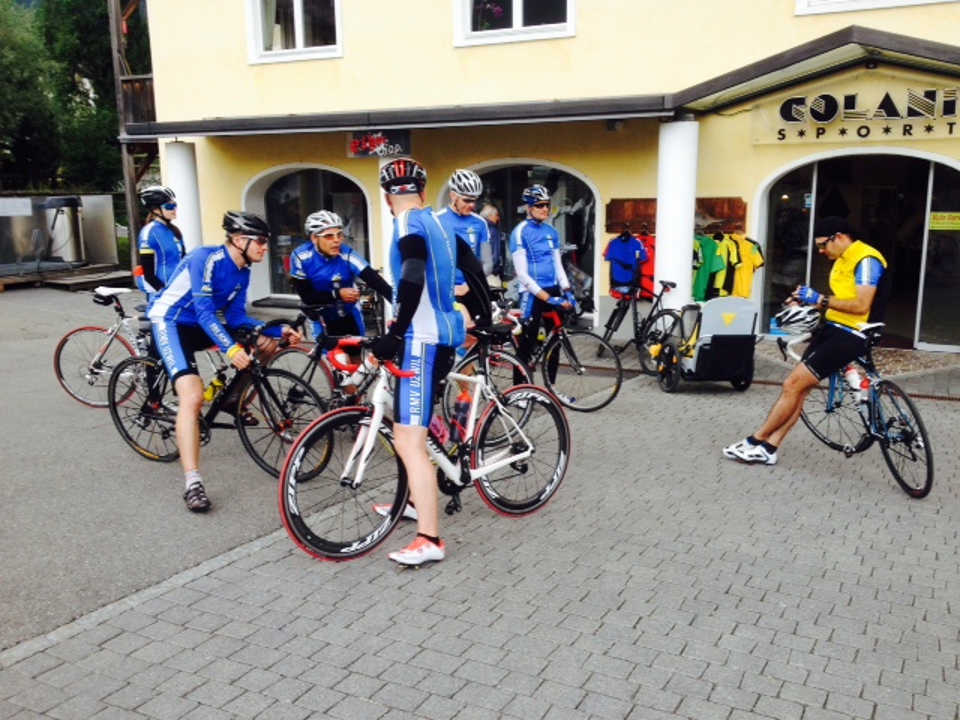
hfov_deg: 52.6
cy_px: 360
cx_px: 480
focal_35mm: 35
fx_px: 971
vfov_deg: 40.7
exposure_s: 1/234
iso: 50
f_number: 2.4
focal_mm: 4.28
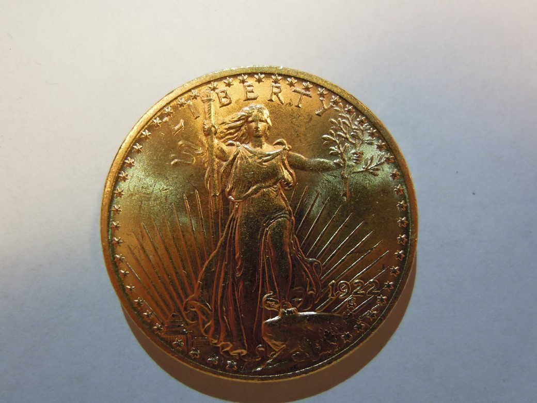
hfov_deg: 71.6
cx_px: 268
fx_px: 372
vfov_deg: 56.8
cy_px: 202
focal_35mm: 24
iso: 160
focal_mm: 4.3
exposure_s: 1/80
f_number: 1.8
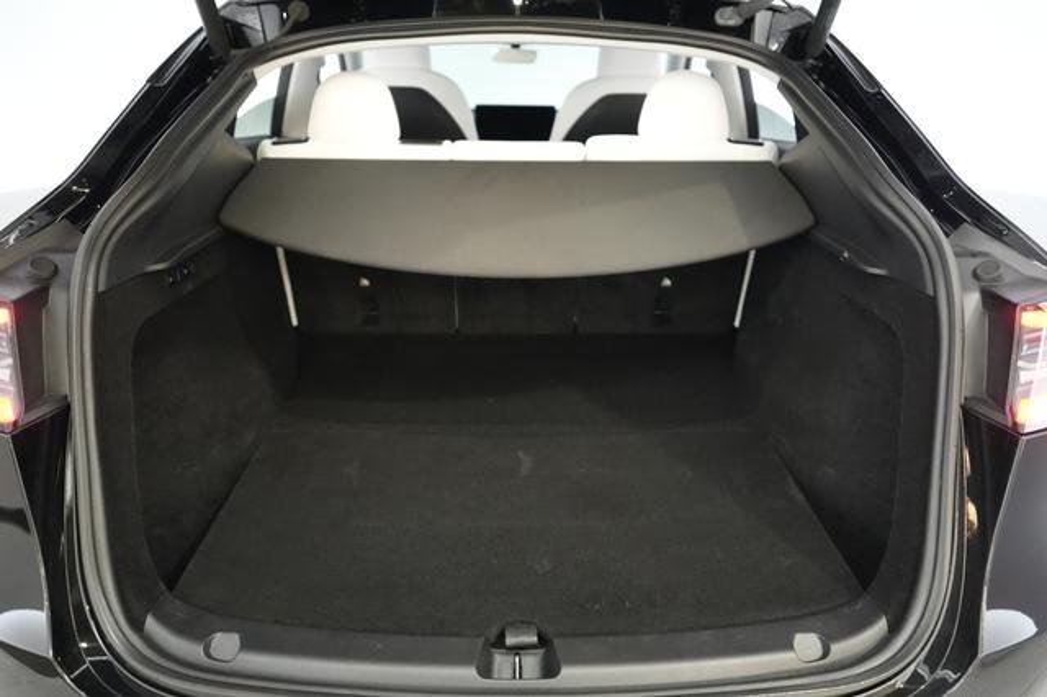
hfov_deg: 65.5
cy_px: 348
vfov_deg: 46.4
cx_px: 524
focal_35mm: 28
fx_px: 814
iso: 10000
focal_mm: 28
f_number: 2.8
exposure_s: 1/160
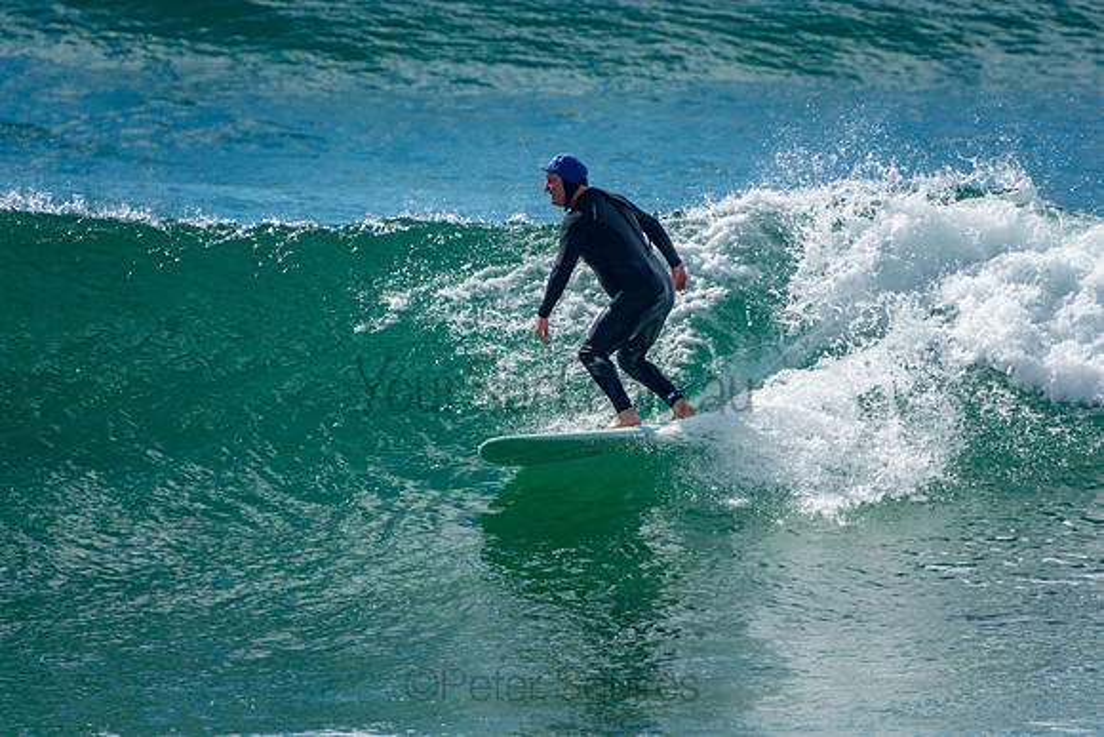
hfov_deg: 3.4
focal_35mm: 600
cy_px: 368
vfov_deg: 2.3
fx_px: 18403
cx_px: 552
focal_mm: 400
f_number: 5.6
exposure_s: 1/1250
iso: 180
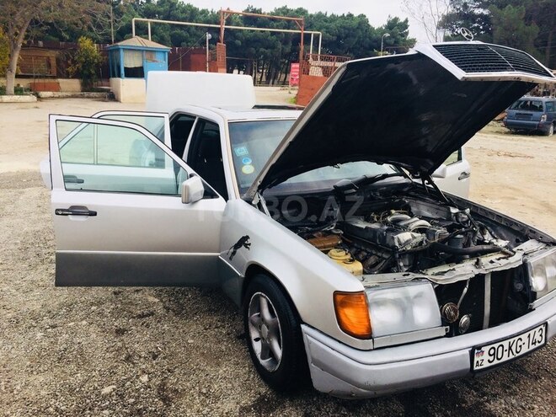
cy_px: 208
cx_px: 278
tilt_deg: -13.9
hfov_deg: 61.7
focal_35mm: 29
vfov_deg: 48.2
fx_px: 466
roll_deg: +0.0
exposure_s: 1/1109
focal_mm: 4.15
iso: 32
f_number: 2.2
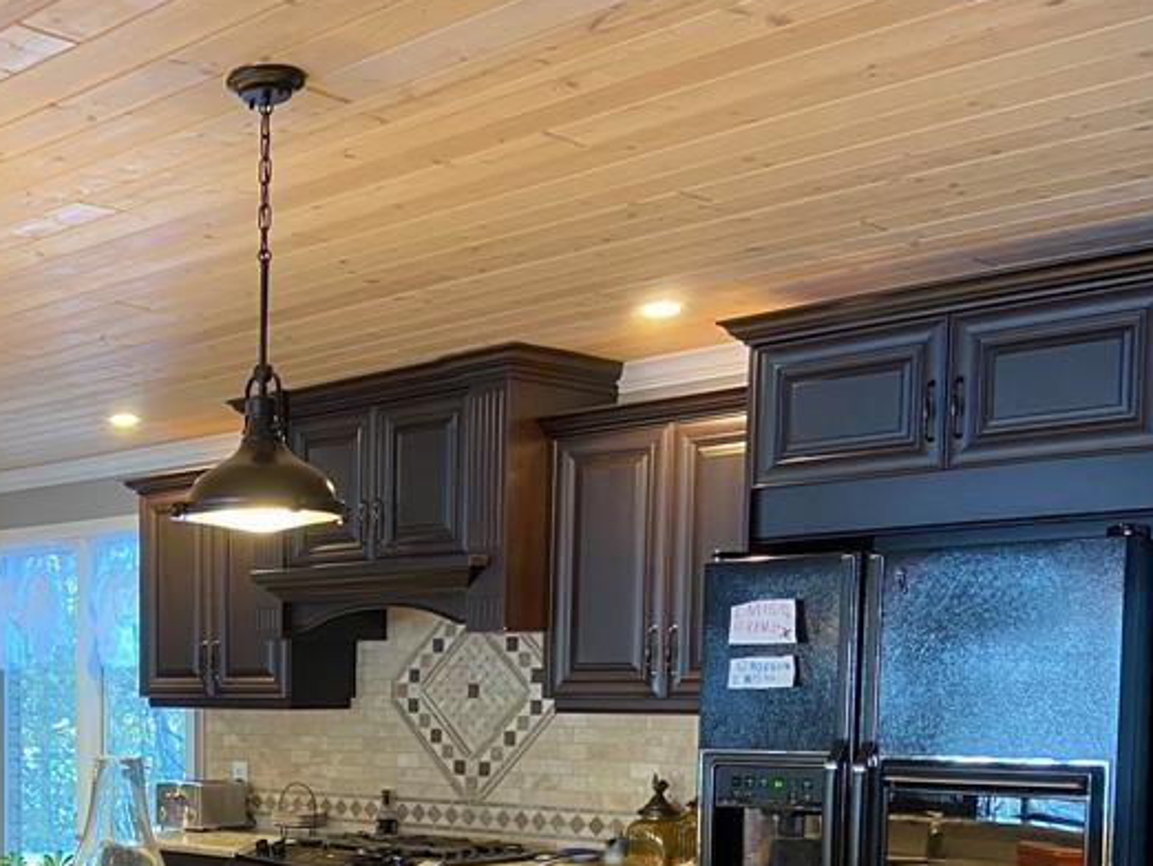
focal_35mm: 51
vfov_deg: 27.2
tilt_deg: -4.8
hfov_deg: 35.3
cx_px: 115
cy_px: 839
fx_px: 1700
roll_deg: +0.3
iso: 400
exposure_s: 1/40
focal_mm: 4.25
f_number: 1.8
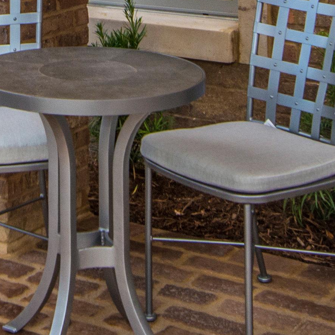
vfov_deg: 14.5
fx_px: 1226
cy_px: -164
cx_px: 8
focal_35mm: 112
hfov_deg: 15.3
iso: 400
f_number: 8
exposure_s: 1/250
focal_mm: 16
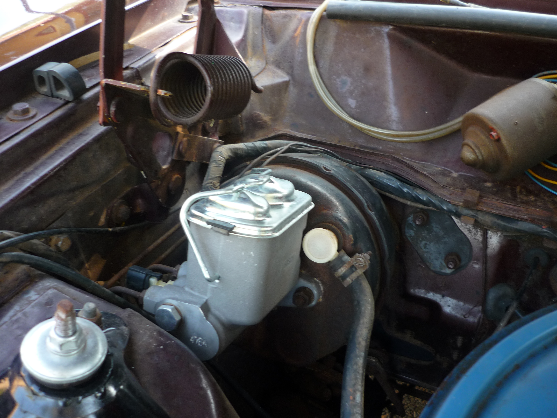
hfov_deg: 55.4
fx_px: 531
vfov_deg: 42.9
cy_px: 209
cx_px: 278
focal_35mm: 33
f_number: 2.8
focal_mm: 5.5
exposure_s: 1/40
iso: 100
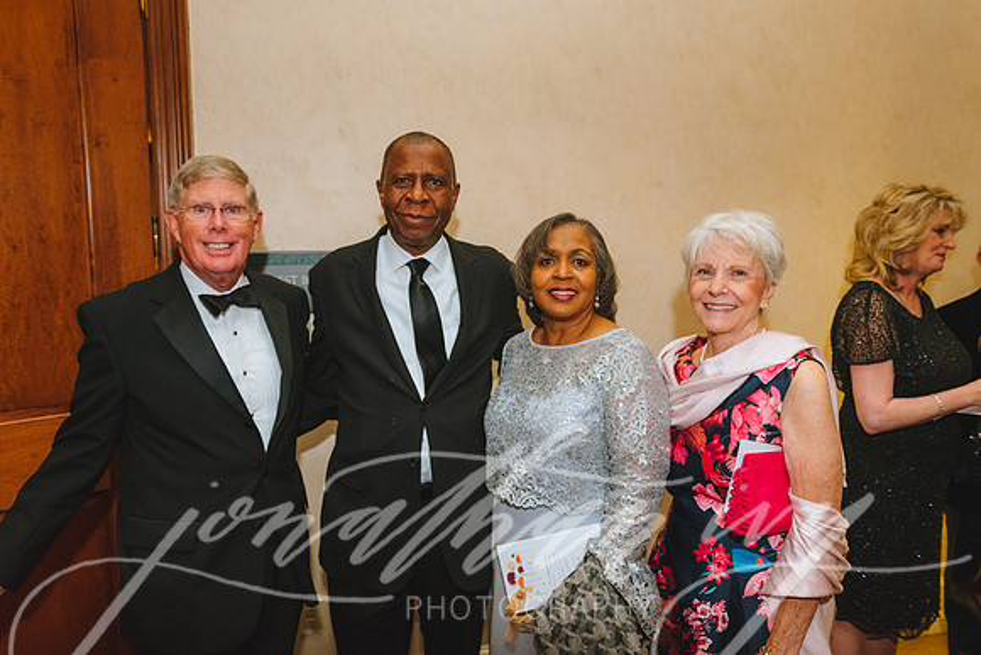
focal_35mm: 27
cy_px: 328
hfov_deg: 67.3
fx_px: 736
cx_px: 490
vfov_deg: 47.9
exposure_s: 1/125
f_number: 4
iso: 3200
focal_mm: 27
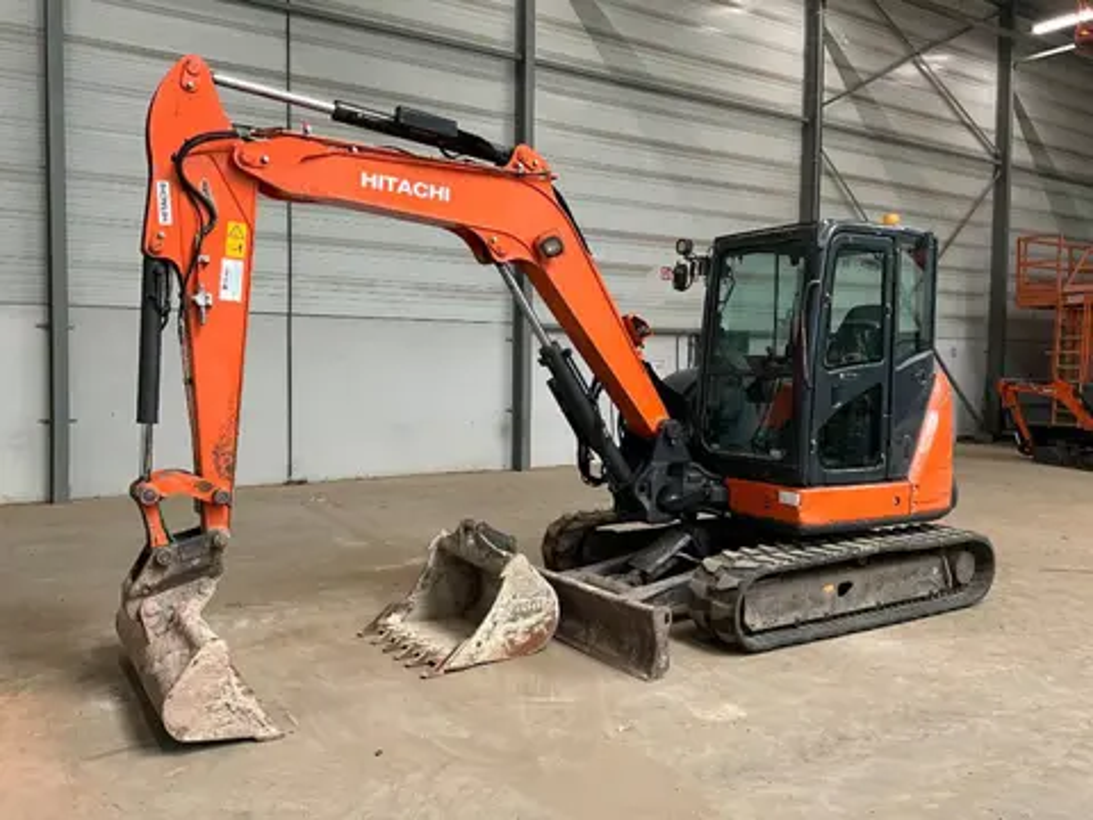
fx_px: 916
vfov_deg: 48.2
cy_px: 410
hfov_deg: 61.7
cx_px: 546
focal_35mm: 29
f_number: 1.8
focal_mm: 3
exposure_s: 1/73
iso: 64
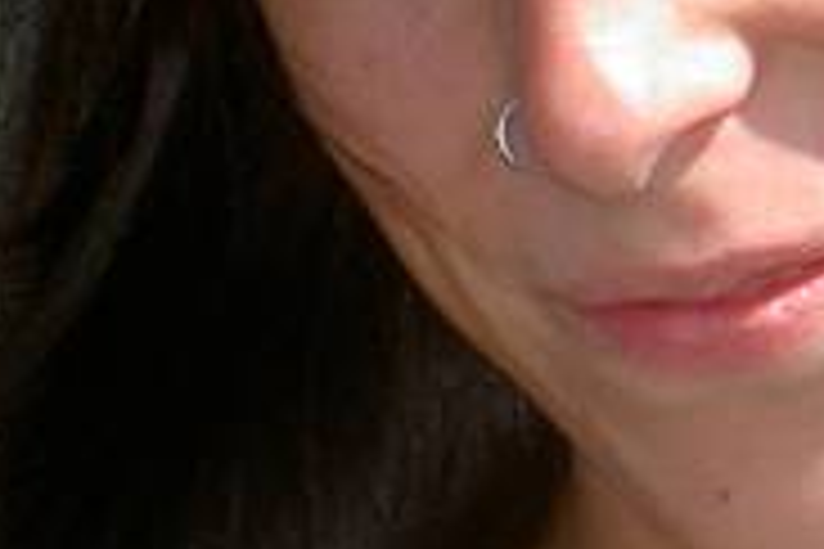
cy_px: 189
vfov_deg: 2.6
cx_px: 982
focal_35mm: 527
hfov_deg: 3.9
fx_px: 12062
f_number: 4.9
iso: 100
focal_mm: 24
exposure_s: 1/125
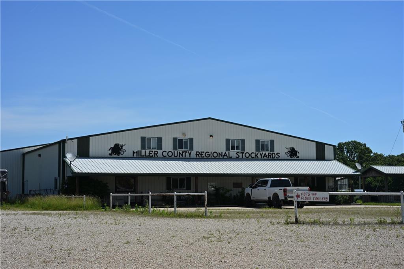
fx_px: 673
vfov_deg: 22.6
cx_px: 202
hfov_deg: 33.4
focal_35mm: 60
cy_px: 134
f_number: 8
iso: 100
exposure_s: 1/500
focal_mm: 60
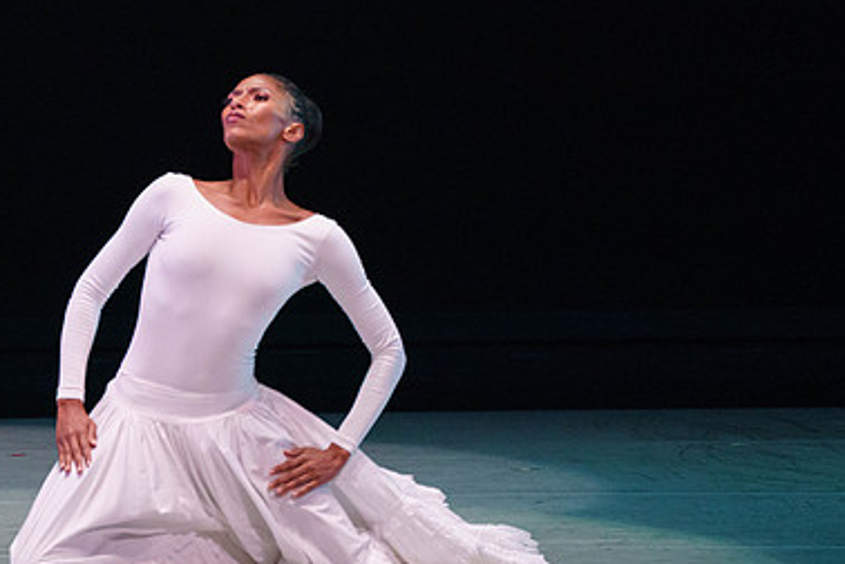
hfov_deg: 2.7
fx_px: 17814
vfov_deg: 1.8
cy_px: 179
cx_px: 246
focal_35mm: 759
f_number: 6.3
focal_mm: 400
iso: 5000
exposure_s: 1/400
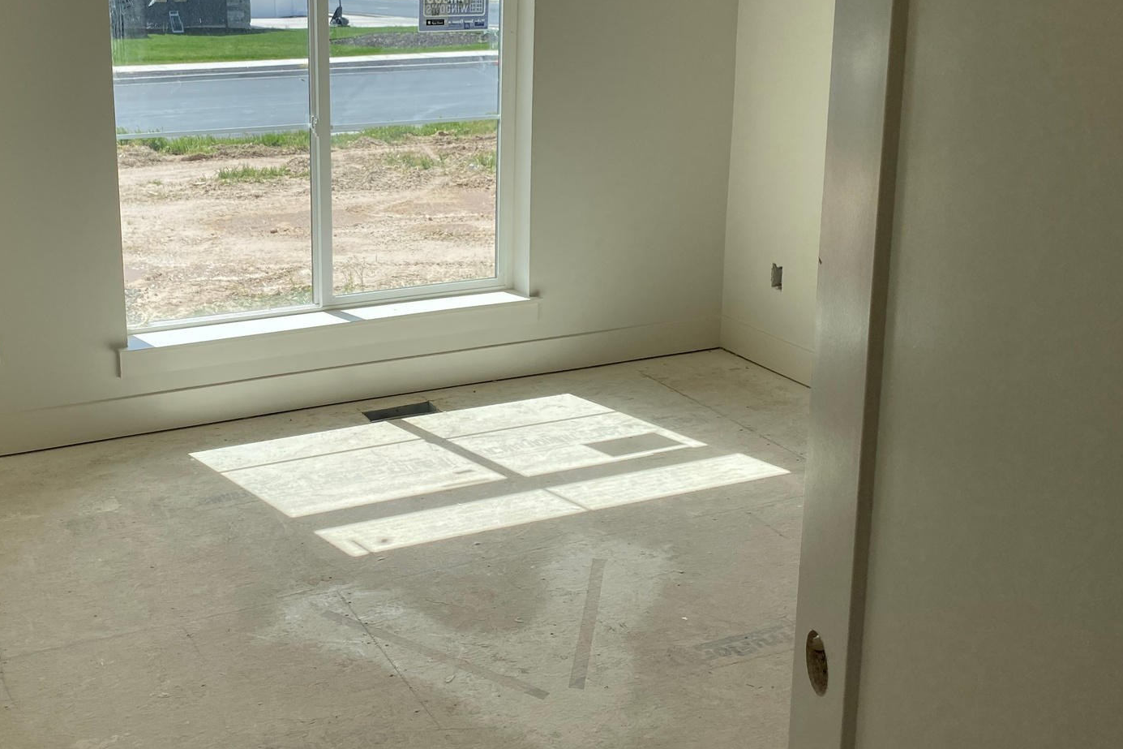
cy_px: 224
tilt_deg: -11.3
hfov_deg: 47.7
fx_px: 1248
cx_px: 381
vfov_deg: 33.0
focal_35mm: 40
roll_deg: +1.1
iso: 32
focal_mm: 4.25
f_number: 1.8
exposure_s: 1/1429
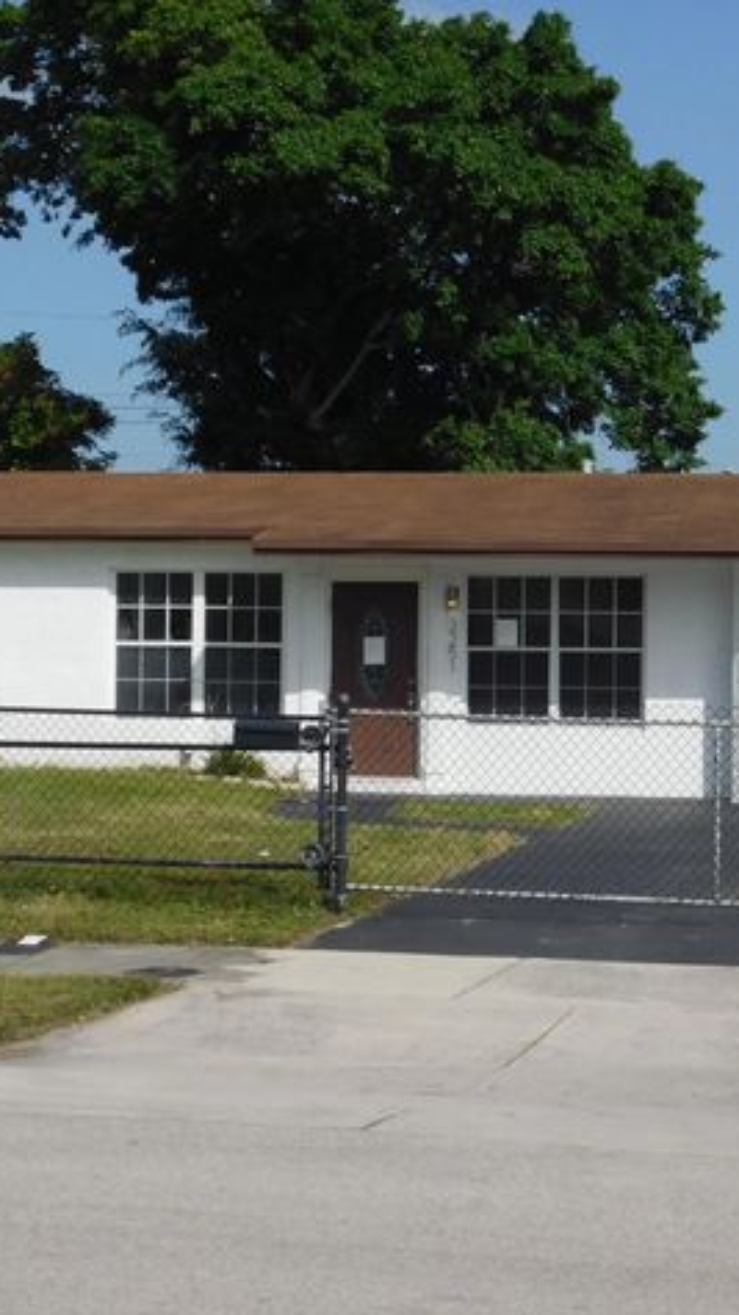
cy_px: 662
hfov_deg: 18.2
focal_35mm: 66
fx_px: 2300
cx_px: 471
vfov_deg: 31.9
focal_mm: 8
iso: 125
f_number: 7.4
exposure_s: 1/500
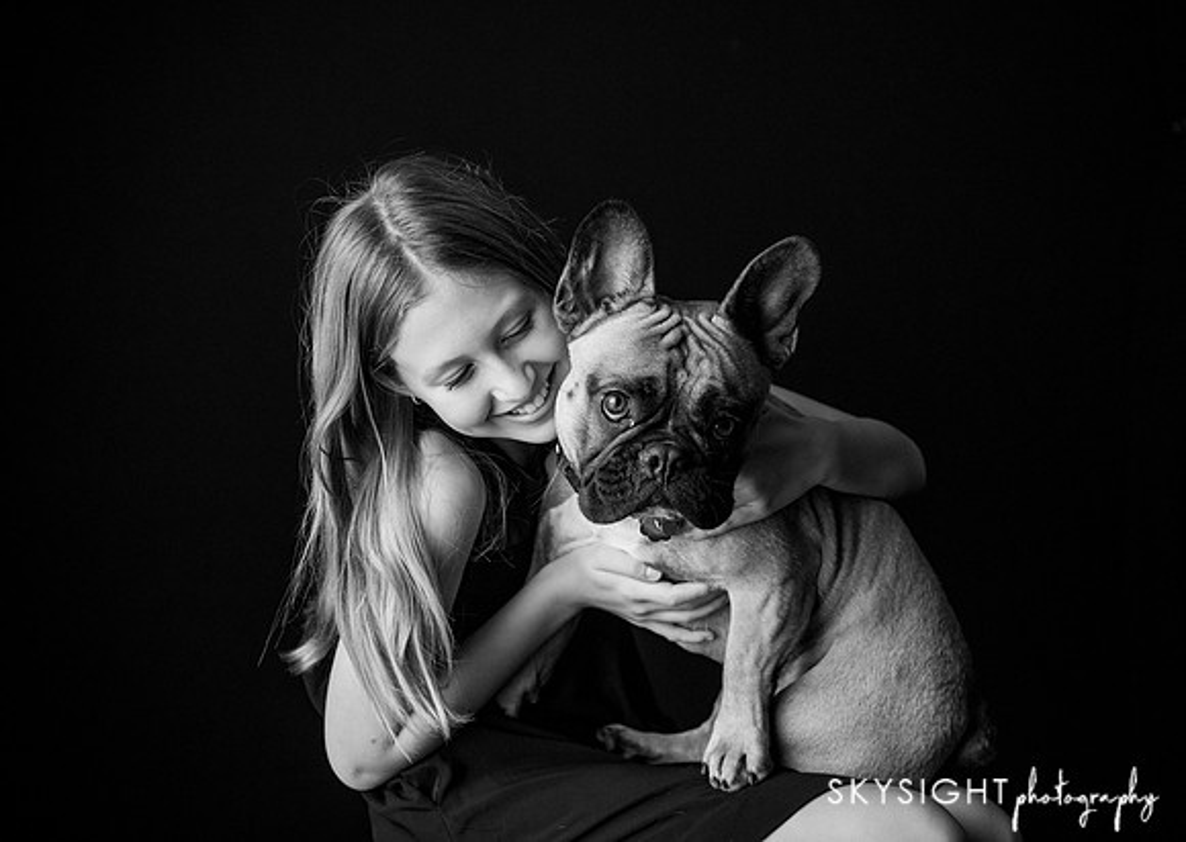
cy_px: 421
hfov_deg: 39.5
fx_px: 1649
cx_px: 629
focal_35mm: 49
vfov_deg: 28.7
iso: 2000
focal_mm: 46
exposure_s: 1/640
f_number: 3.5
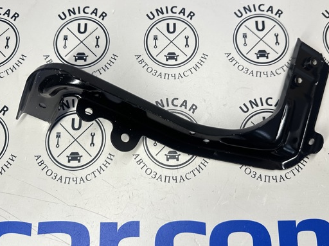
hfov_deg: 60.0
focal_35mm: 30
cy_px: 97
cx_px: 167
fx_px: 285
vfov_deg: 46.4
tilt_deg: -75.3
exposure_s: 1/121
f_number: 1.78
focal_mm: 6.86
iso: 200
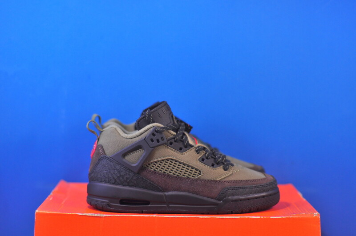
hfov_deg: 27.0
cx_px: 178
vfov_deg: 18.1
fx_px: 741
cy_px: 118
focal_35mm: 75
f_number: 2.2
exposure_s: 1/320
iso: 250
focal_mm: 50
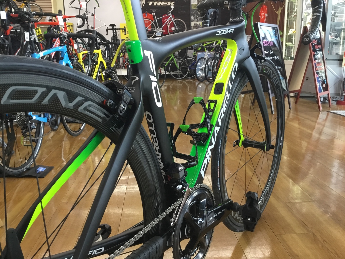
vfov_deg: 45.4
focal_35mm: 31
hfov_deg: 58.4
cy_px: 130
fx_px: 309
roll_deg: +0.3
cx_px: 172
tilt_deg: -14.0
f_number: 2.4
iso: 40
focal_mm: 3.3
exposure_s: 1/30
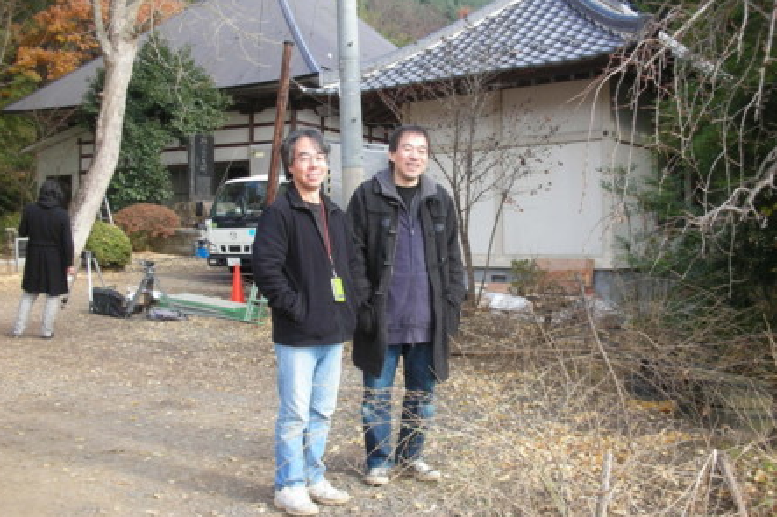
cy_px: 245
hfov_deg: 51.9
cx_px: 386
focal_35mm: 37
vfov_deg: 35.9
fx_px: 798
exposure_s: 1/88
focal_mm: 5.8
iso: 50
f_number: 3
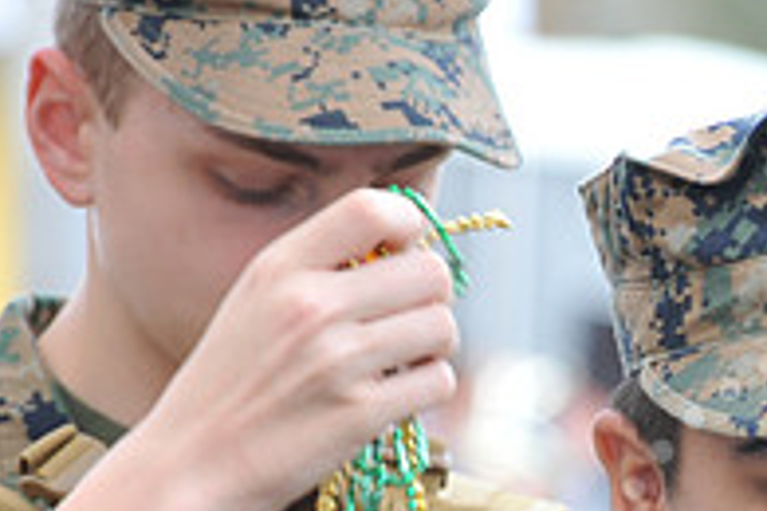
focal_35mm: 595
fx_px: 12676
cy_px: 684
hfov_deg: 3.5
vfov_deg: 2.3
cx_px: 940
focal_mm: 200
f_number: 7.1
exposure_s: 1/80
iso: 250
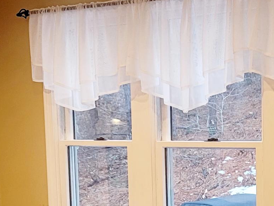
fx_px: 768
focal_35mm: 97
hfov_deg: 19.8
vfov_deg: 14.8
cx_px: 251
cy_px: 242
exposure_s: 1/119
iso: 200
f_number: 1.8
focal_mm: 7
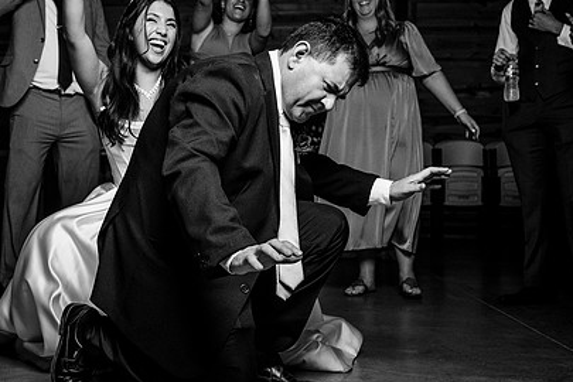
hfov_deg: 33.6
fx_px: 939
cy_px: 180
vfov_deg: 23.0
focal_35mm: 59
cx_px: 185
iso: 2000
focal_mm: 36
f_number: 4
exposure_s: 1/200
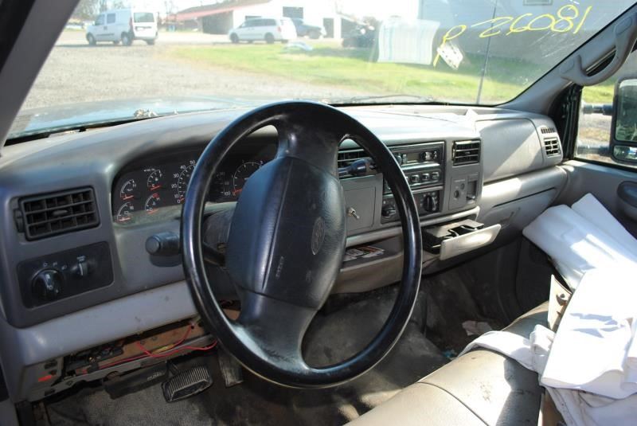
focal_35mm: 27
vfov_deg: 48.0
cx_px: 318
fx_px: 478
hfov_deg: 67.3
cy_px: 213
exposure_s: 1/125
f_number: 3.5
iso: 110
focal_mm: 18
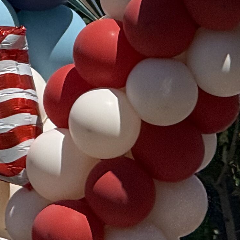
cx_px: -410
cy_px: -158
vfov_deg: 3.0
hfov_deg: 3.0
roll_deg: +1.3
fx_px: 4518
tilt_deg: +6.2
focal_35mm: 576
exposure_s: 1/2212
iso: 50
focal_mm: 15.66
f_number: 2.8
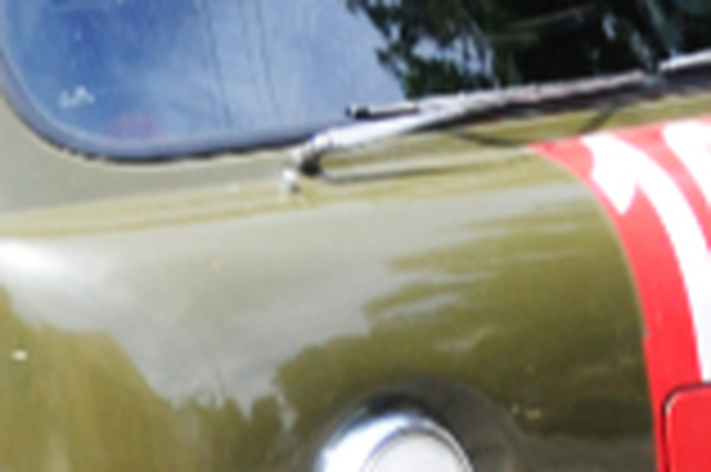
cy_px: 373
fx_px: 8247
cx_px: -428
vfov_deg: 3.3
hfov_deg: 4.9
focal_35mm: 418
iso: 320
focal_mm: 44
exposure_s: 1/400
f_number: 8
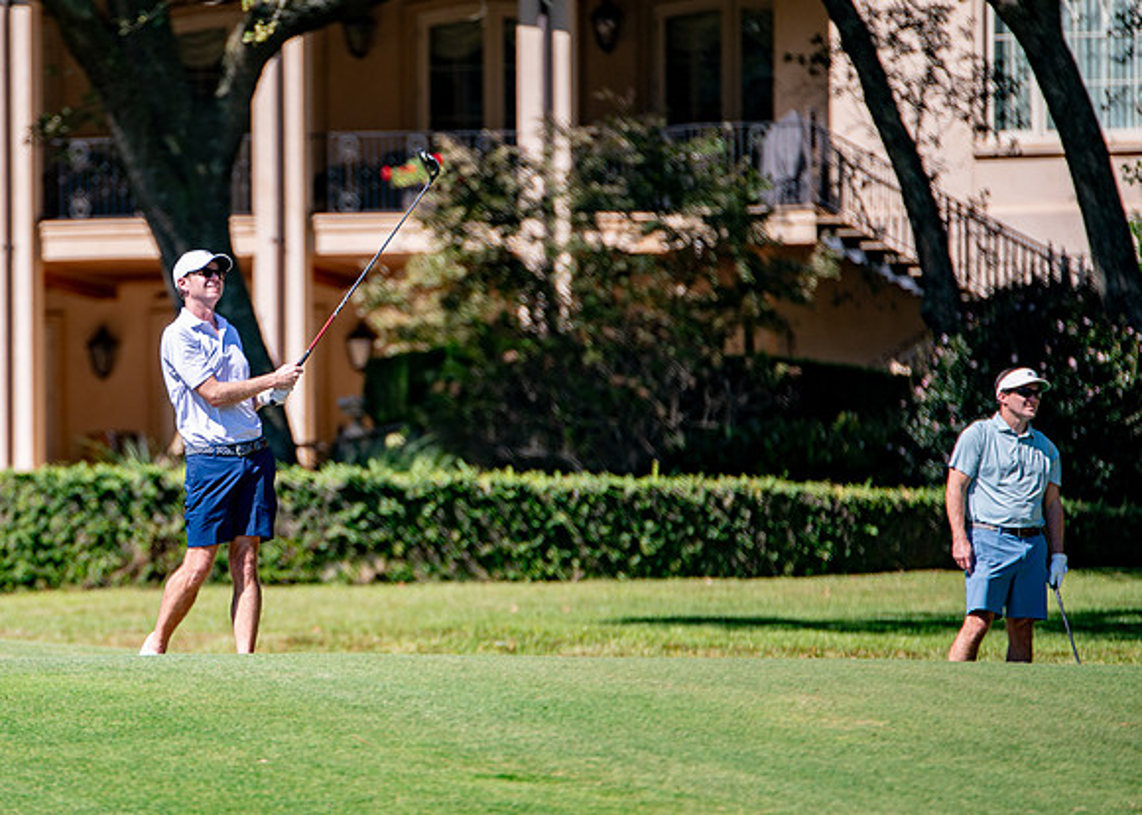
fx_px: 10467
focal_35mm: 323
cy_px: 366
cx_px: 203
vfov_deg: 4.5
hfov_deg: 6.2
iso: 100
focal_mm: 200
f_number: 2.8
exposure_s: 1/1600
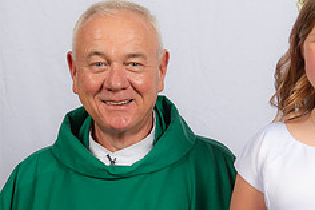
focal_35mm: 118
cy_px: 194
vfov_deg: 11.5
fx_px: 1032
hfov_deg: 17.3
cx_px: 194
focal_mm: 48
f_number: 8
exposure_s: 1/200
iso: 320
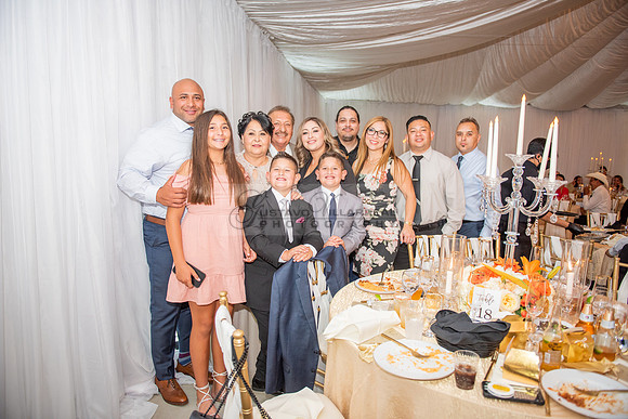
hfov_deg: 73.7
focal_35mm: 24
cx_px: 314
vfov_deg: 53.2
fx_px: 419
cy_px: 210
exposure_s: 1/160
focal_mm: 24
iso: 1000
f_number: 2.8
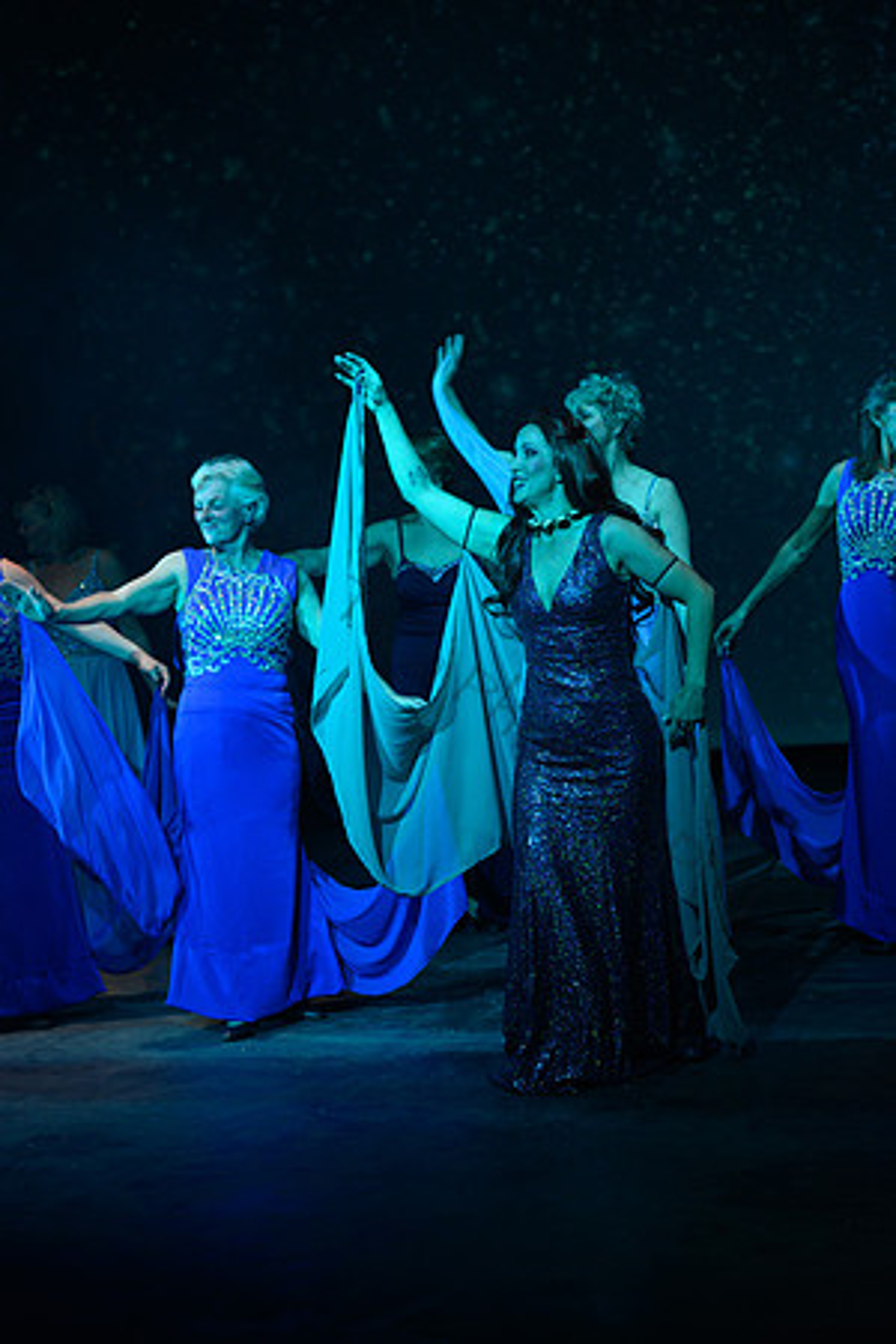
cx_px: 448
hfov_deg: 19.5
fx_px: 2613
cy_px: 672
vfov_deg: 28.8
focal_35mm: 70
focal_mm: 70
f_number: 3.5
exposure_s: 1/160
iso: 1250
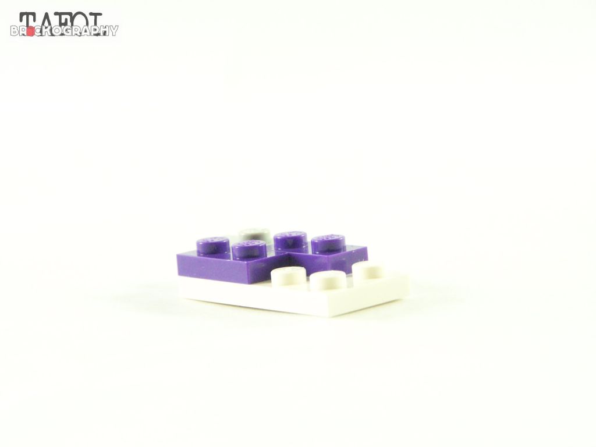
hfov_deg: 16.8
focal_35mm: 117
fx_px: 2014
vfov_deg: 12.7
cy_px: 224
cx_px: 298
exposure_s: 1/60
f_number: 3.6
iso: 400
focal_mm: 19.4
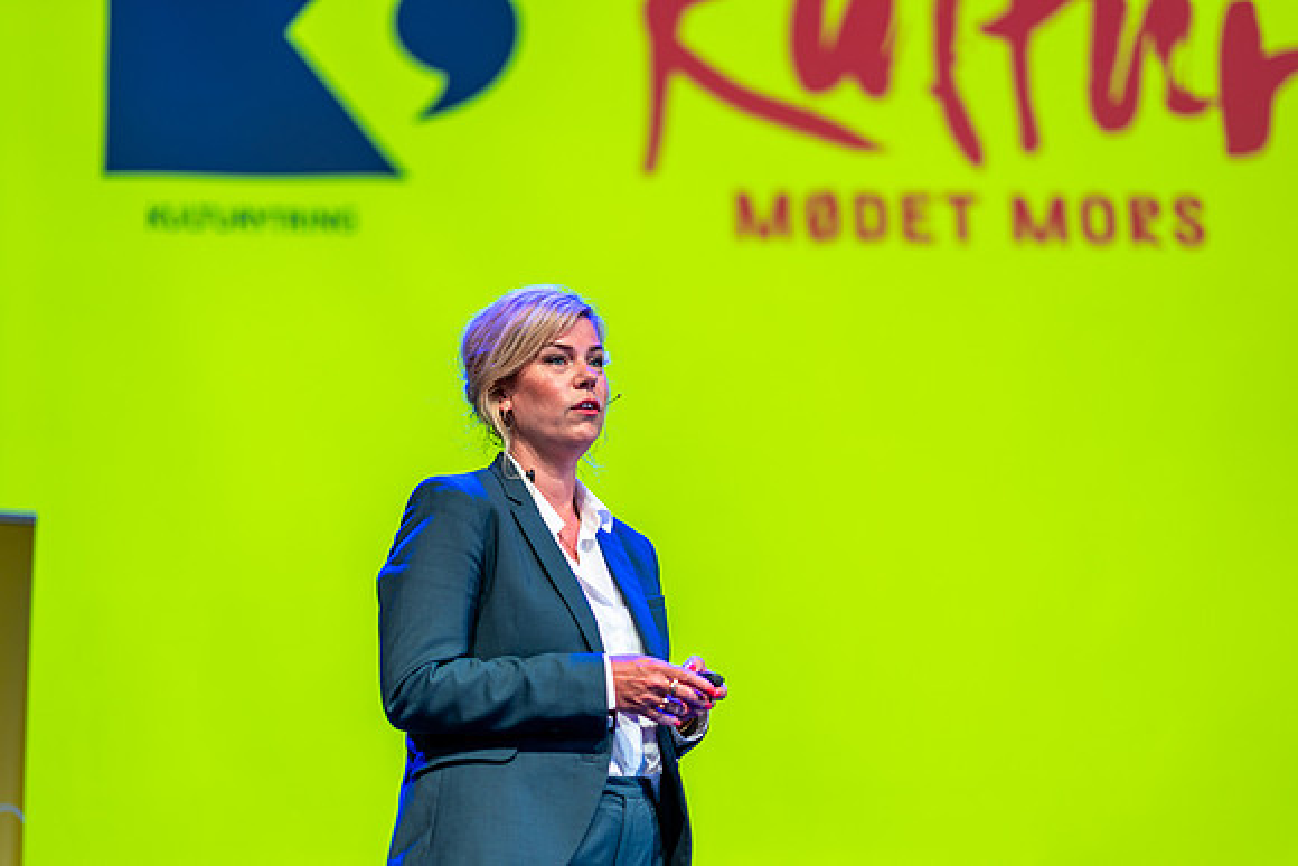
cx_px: 649
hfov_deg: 23.9
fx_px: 3065
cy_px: 433
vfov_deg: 16.1
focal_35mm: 85
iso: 200
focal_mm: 85
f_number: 1.4
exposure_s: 1/200
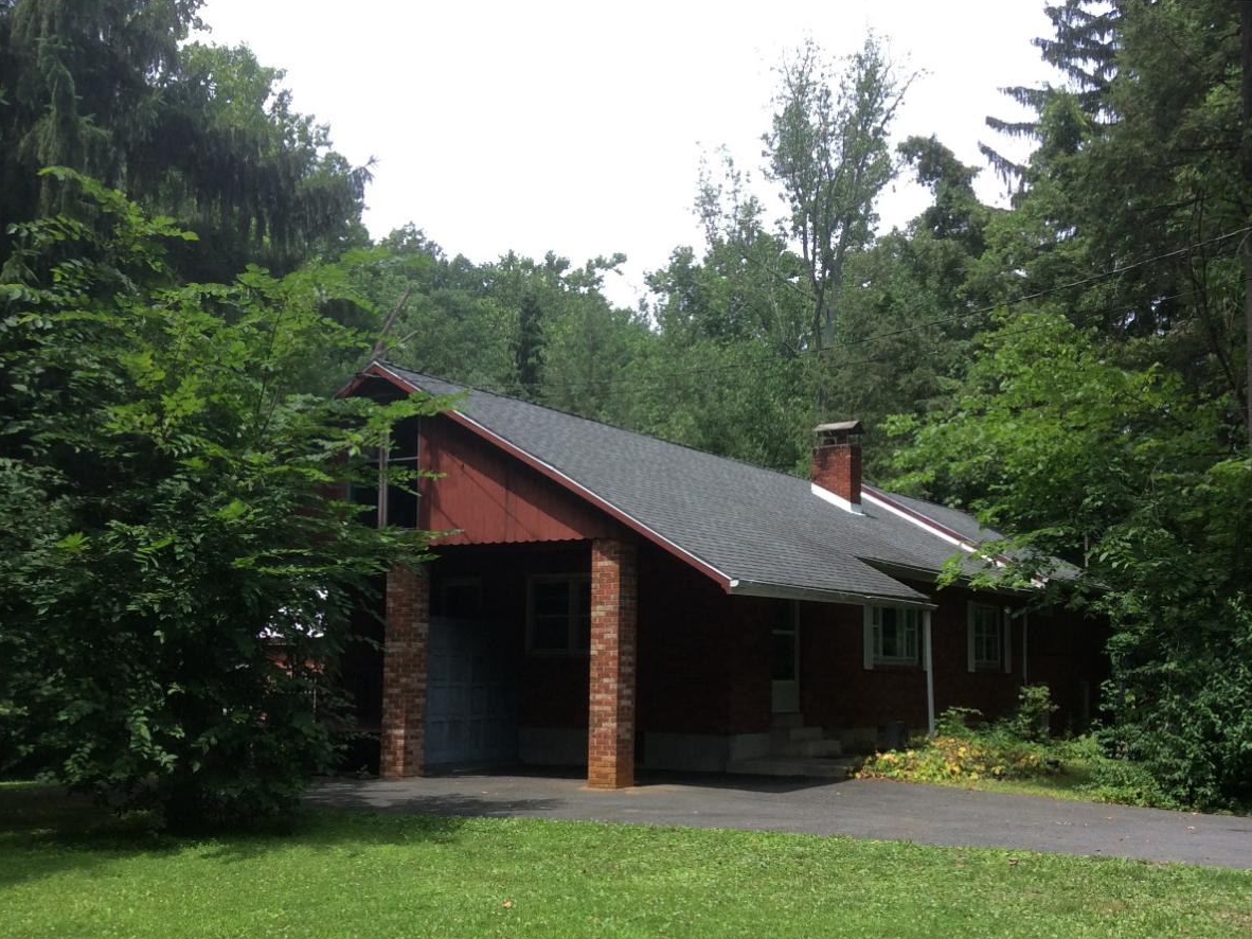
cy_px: 567
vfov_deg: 36.7
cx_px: 667
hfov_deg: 47.8
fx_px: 1410
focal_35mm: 39
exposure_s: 1/578
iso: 32
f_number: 2.4
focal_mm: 3.3
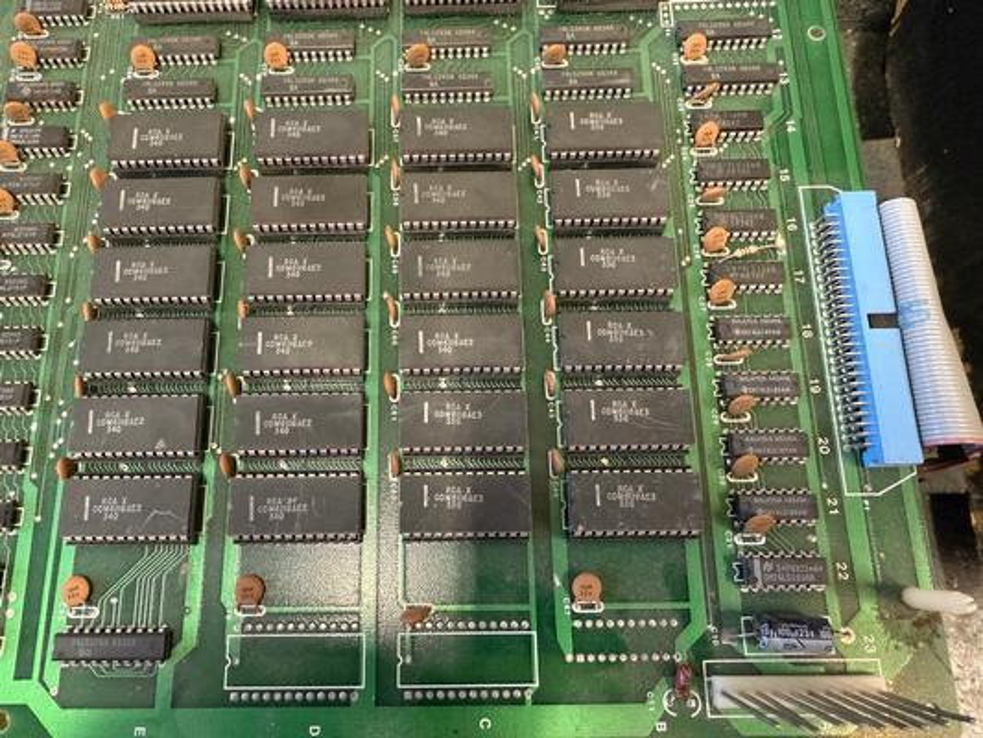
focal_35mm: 24
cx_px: 492
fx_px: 682
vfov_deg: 56.8
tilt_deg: -73.9
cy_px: 369
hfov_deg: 71.6
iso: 640
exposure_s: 1/60
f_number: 2.2
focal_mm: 2.22
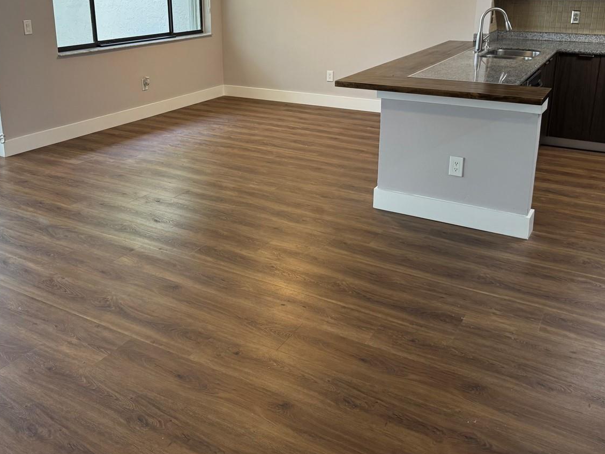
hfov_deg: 53.8
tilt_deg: -15.2
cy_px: 139
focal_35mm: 34
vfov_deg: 41.1
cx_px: 267
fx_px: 594
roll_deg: +0.5
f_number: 1.78
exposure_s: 1/60
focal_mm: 6.76
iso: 200
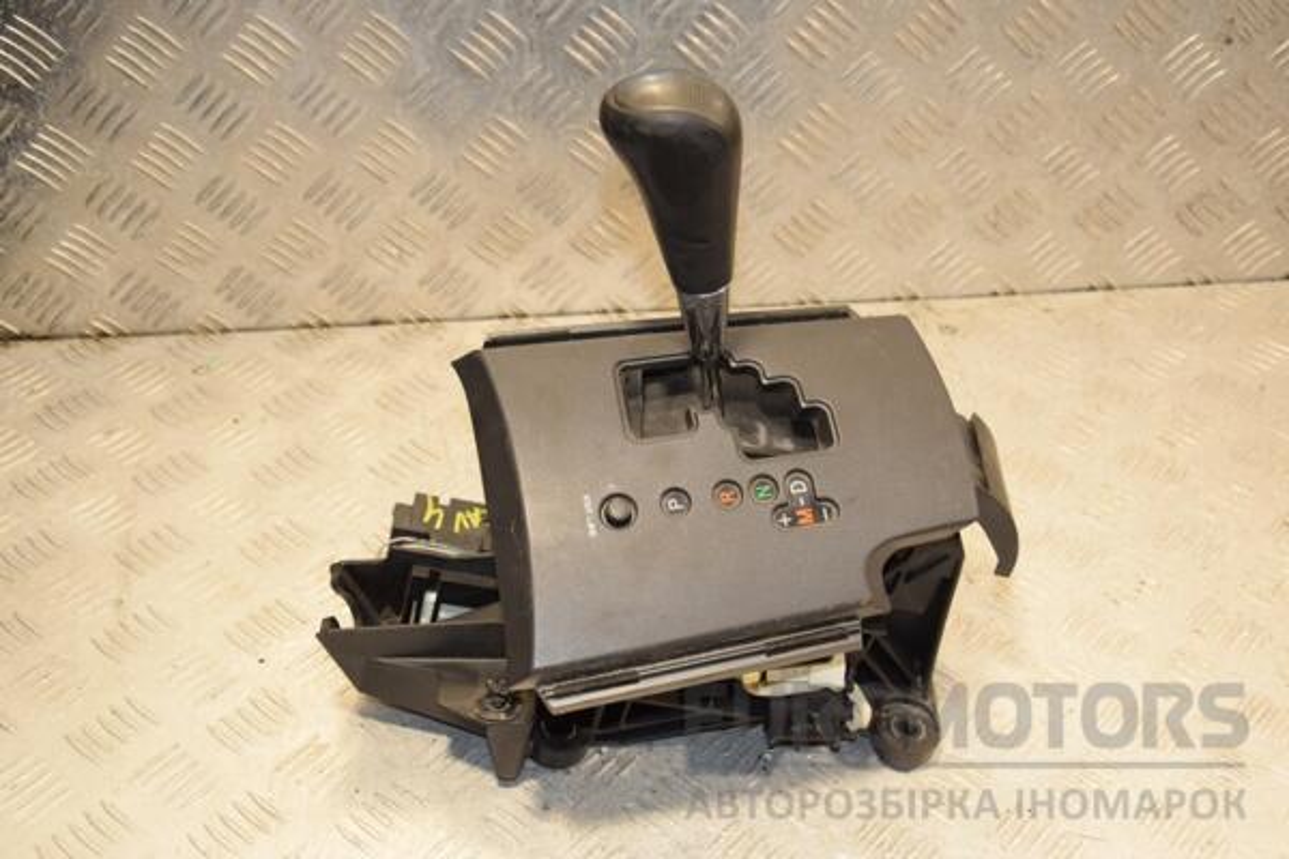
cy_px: 430
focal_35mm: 48
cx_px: 644
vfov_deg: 28.1
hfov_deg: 41.1
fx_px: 1719
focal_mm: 32
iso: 800
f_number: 5.6
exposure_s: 1/200
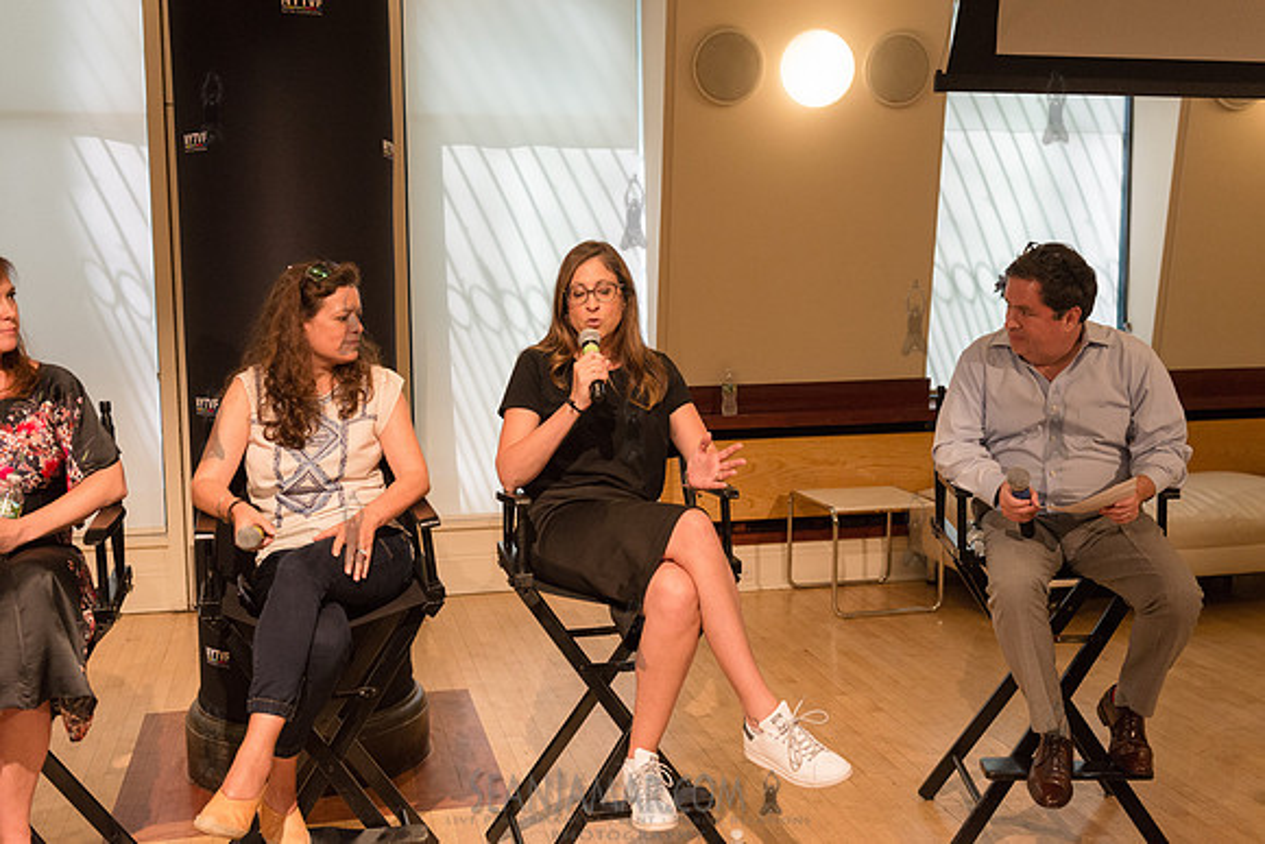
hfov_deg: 50.7
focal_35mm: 38
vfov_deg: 35.1
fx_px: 1336
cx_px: 632
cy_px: 422
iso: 2500
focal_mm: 38
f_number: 4
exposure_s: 1/400
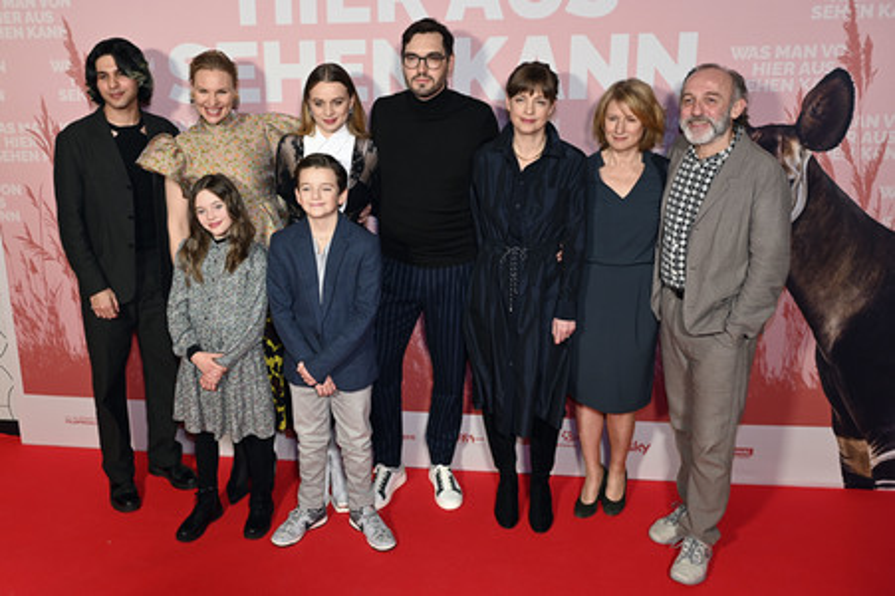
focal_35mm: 28
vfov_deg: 46.3
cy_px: 298
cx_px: 448
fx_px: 696
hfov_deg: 65.5
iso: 500
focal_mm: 28
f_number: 4
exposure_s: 1/100
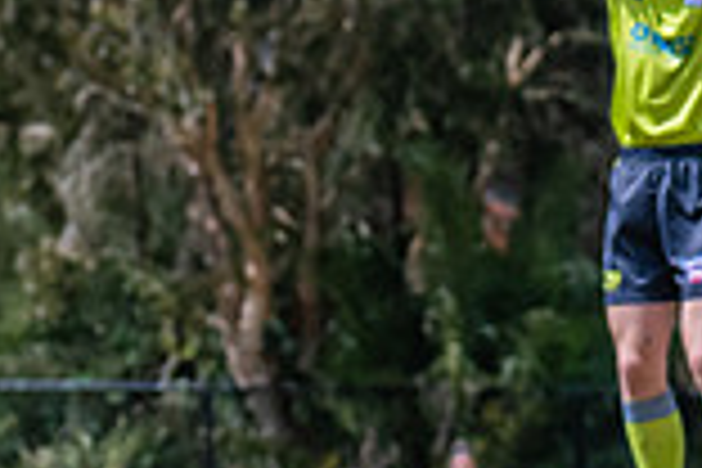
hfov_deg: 2.5
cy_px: 117
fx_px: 16008
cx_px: 1360
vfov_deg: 1.7
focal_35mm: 821
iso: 800
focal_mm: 170
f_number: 8
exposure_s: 1/1600
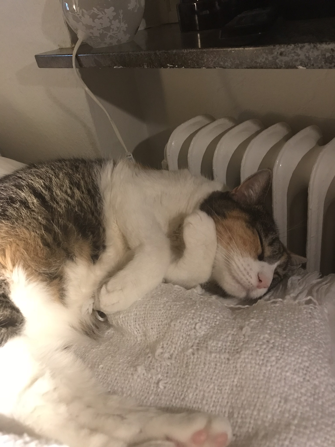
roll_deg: +12.2
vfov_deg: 63.4
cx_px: 168
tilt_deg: -30.6
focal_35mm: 28
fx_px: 361
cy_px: 224
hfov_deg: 49.7
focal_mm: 3.99
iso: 80
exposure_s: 1/6
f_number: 1.8
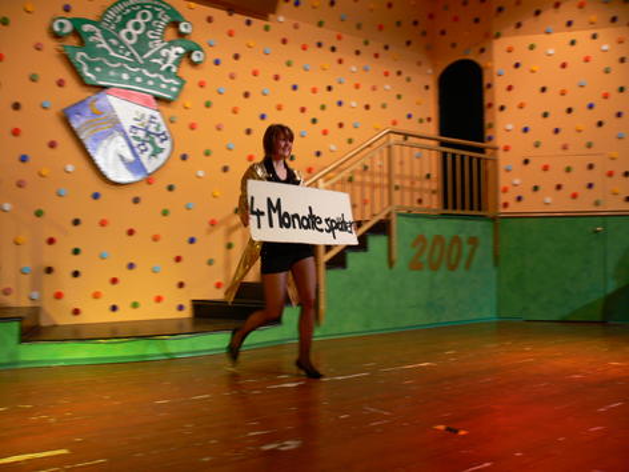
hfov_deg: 52.6
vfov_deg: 40.7
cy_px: 236
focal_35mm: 35
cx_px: 314
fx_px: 636
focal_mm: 7.4
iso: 100
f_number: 2.8
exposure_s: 1/30
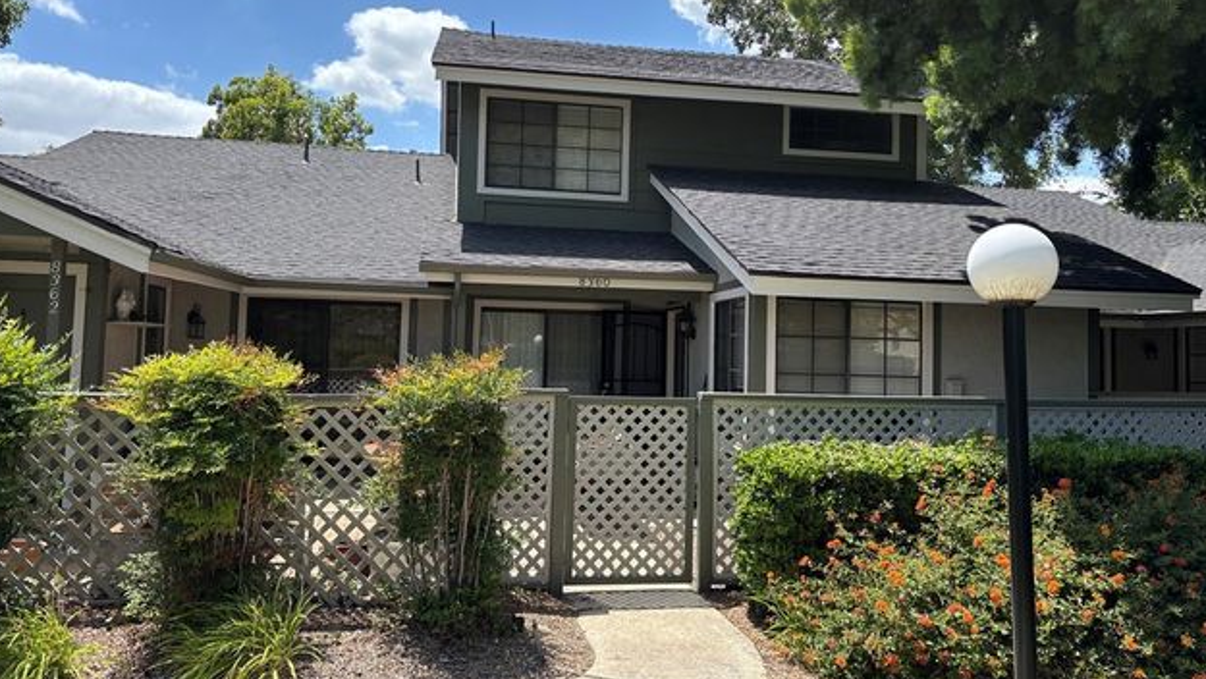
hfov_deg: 66.1
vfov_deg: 40.1
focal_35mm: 29
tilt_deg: +2.4
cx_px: 604
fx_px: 928
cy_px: 293
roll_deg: -1.9
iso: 50
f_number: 1.6
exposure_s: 1/1984
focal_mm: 5.96
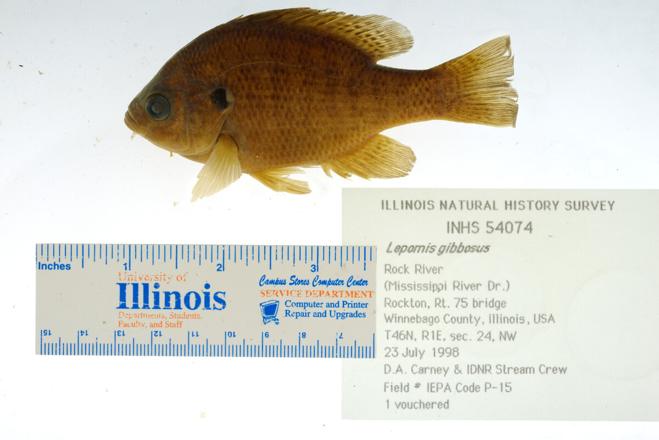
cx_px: 330
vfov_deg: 22.6
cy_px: 220
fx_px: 1099
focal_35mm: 60
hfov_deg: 33.4
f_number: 10
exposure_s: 1/160
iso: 100
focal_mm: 60
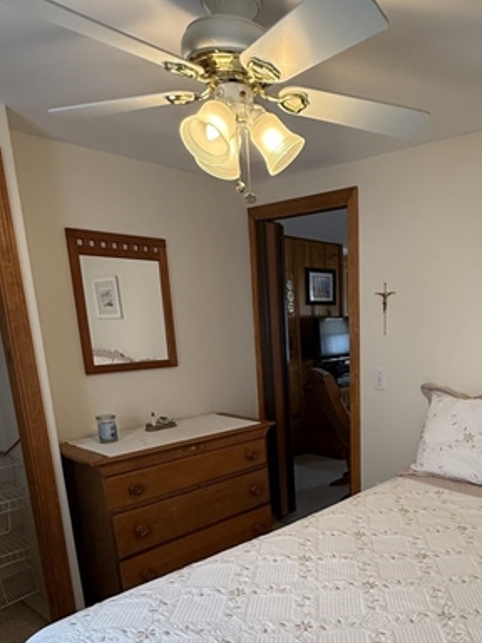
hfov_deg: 47.7
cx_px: 368
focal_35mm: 28
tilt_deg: -14.3
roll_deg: +0.2
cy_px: 452
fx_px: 520
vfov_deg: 61.2
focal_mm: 2.22
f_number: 2.2
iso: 250
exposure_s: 1/120
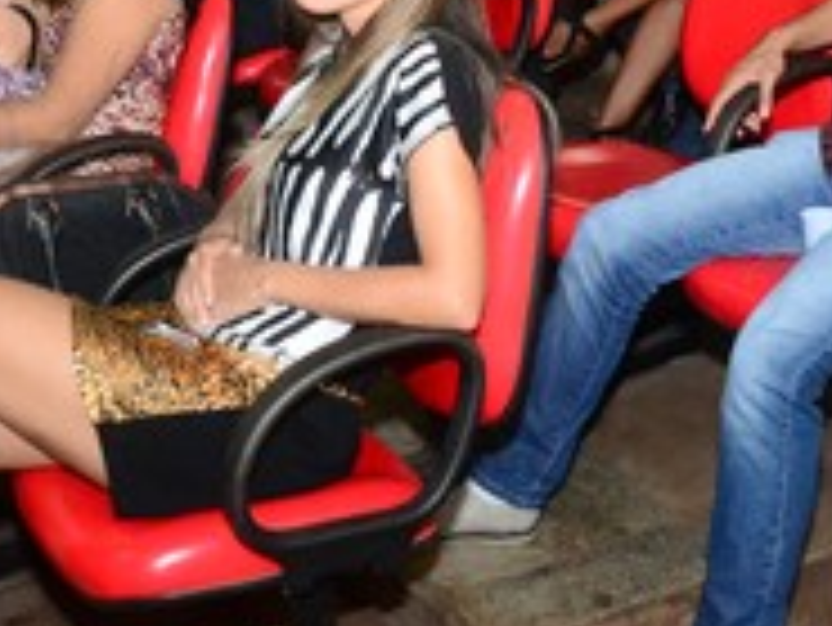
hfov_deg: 27.7
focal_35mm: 70
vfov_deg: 20.5
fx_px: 1684
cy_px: 32
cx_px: 499
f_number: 5.6
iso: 3200
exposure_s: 1/80
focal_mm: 20
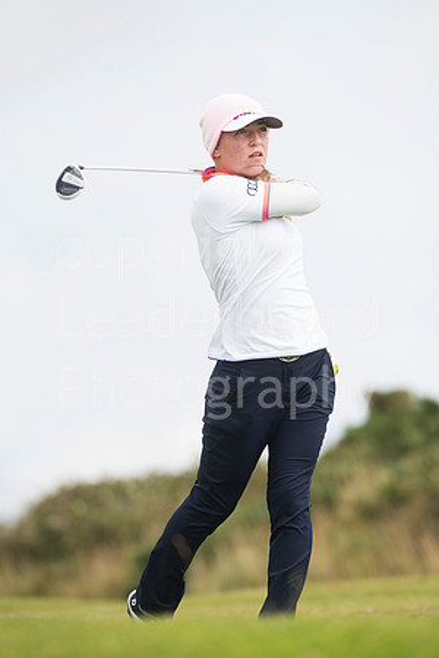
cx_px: 220
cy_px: 329
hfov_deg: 4.6
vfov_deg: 6.9
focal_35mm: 300
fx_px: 5487
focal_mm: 300
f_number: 6.3
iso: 800
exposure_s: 1/2500
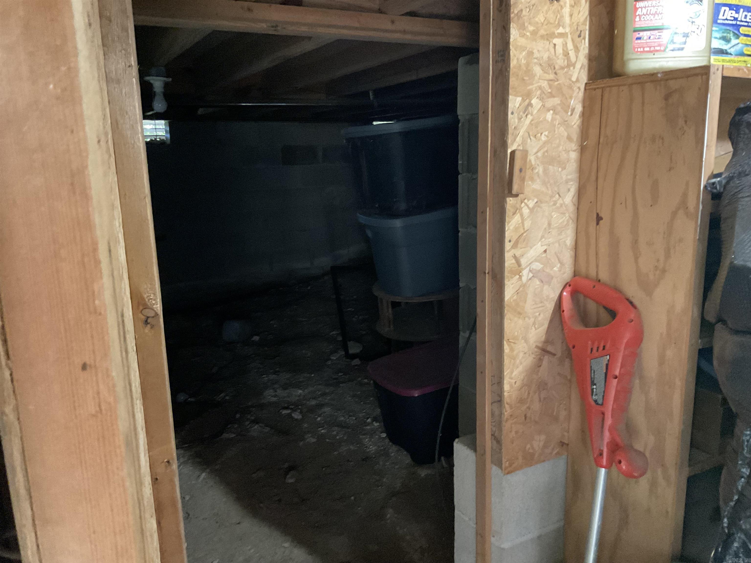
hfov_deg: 61.7
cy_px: 282
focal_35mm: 29
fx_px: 629
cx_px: 376
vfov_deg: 48.2
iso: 640
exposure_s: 1/25
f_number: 1.8
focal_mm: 3
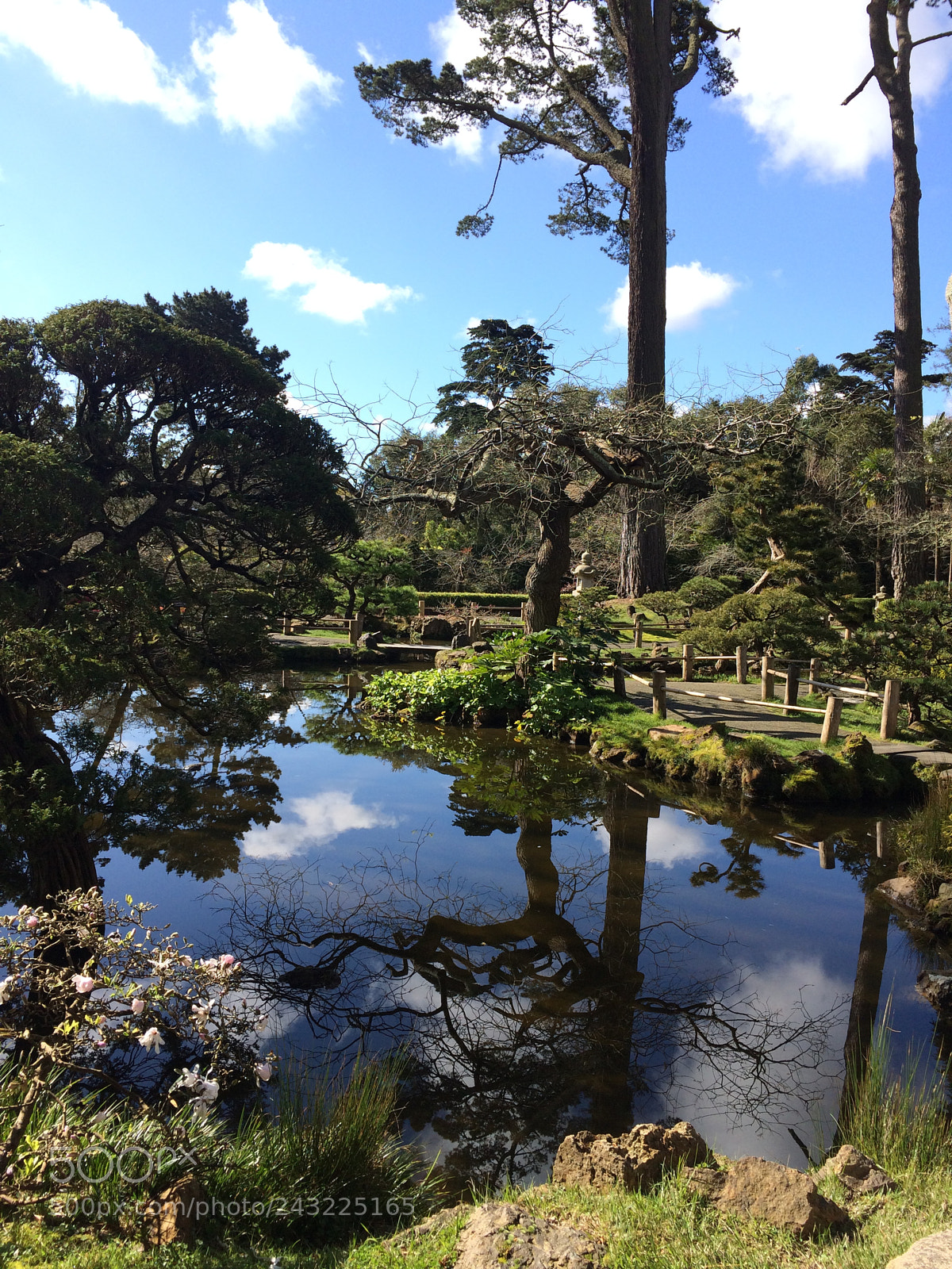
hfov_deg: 48.2
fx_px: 1063
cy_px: 634
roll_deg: -0.5
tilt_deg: -2.9
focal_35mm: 29
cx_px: 476
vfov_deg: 61.7
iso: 32
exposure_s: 1/1053
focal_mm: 4.15
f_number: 2.2
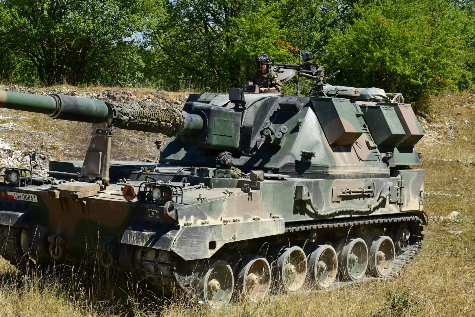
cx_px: 129
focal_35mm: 81
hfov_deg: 24.8
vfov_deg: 16.9
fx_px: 1069
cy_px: 140
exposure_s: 1/1000
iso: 250
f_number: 6.3
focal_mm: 52
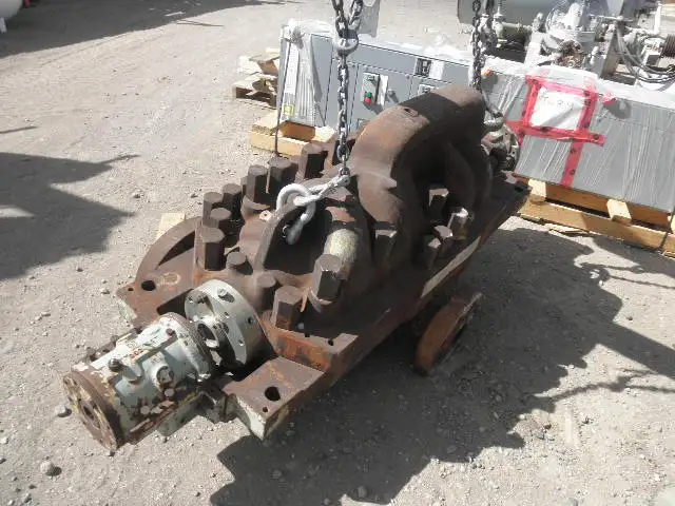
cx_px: 338
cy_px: 253
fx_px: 546
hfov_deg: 63.4
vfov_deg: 49.7
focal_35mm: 28
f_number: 8.5
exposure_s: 1/80
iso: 64
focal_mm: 5
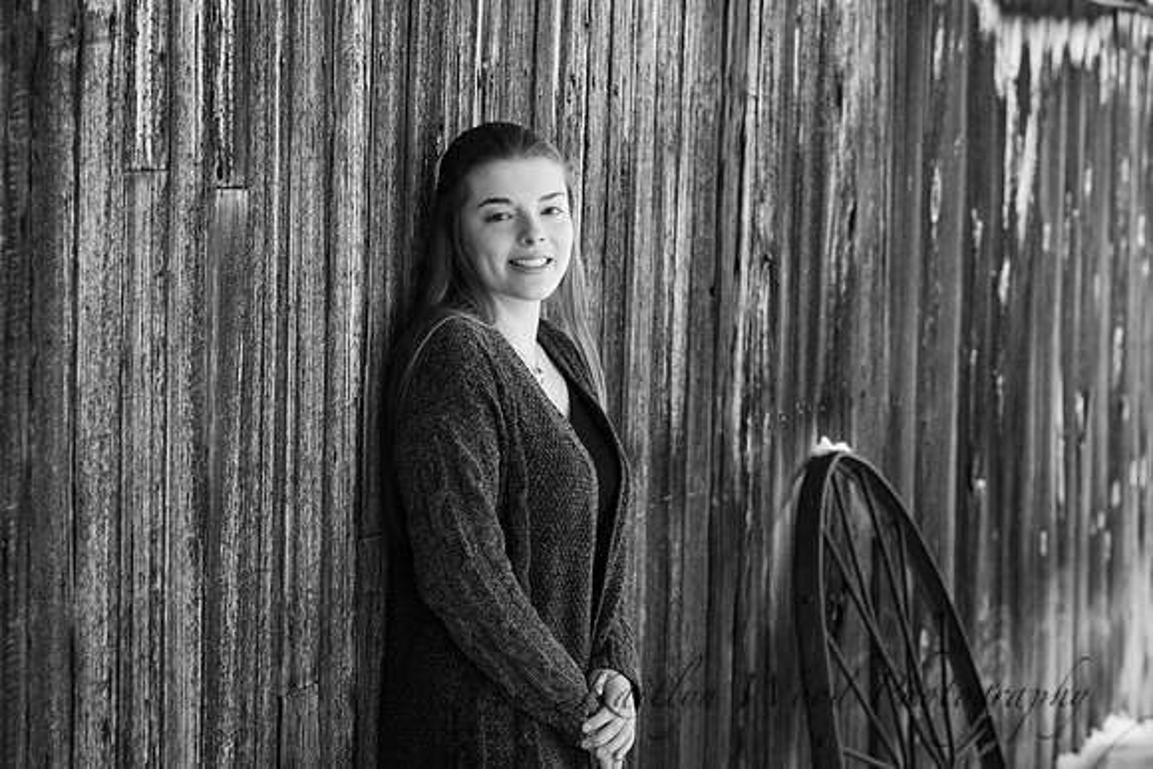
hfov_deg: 18.6
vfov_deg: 12.5
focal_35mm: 110
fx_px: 3524
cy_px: 384
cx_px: 576
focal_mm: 110
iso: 400
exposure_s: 1/200
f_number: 7.1
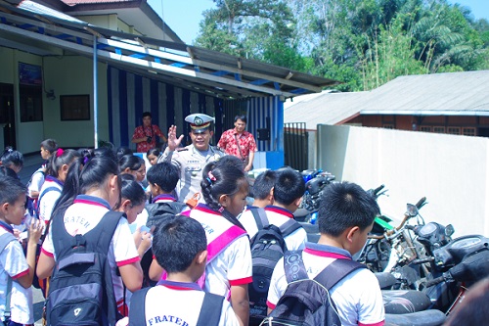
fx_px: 570
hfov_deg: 46.4
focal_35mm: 42
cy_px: 163
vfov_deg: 31.9
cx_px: 244
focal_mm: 28
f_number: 3.5
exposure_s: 1/320
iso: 100
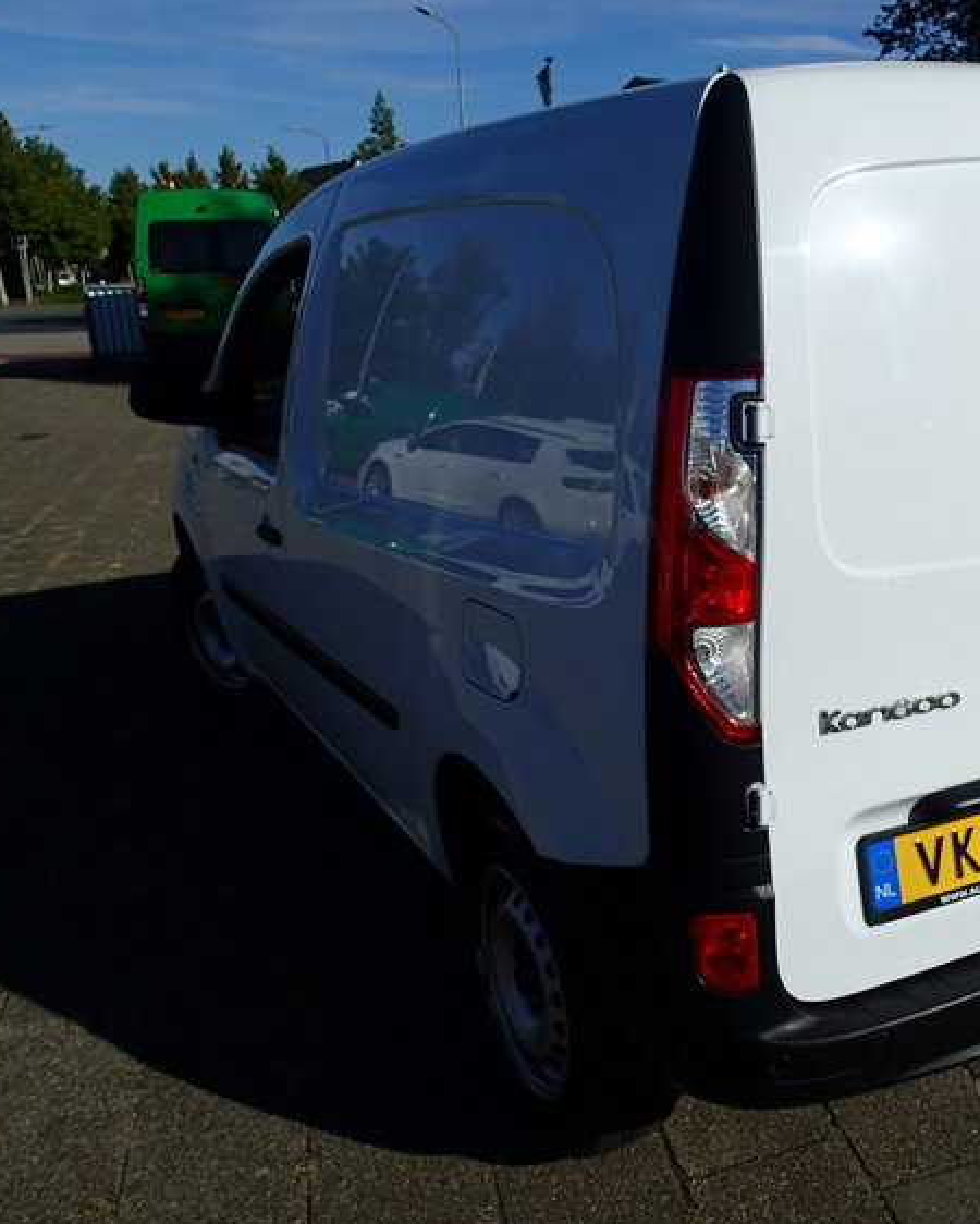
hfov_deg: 42.8
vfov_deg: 54.2
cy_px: 619
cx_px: 767
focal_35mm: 33
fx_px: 1196
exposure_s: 1/500
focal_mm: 4.5
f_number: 8
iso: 100
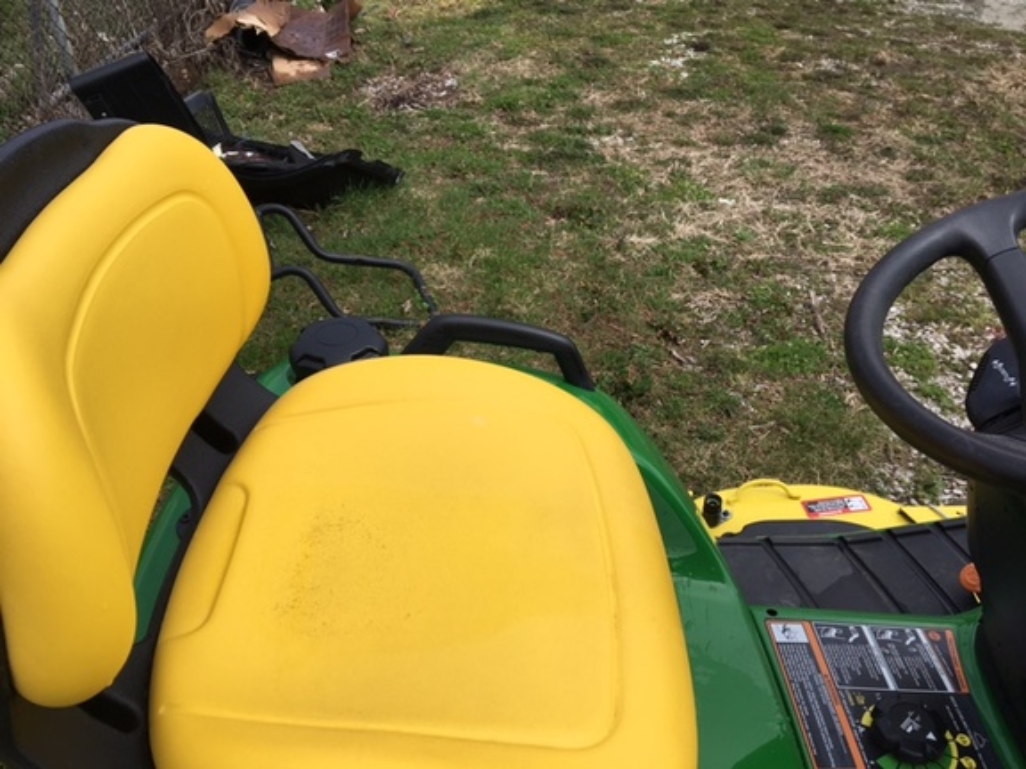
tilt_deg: -40.9
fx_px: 860
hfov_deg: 61.7
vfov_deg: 48.2
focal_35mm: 29
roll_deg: -0.3
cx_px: 513
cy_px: 384
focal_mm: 4.15
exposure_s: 1/1350
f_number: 2.2
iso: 25
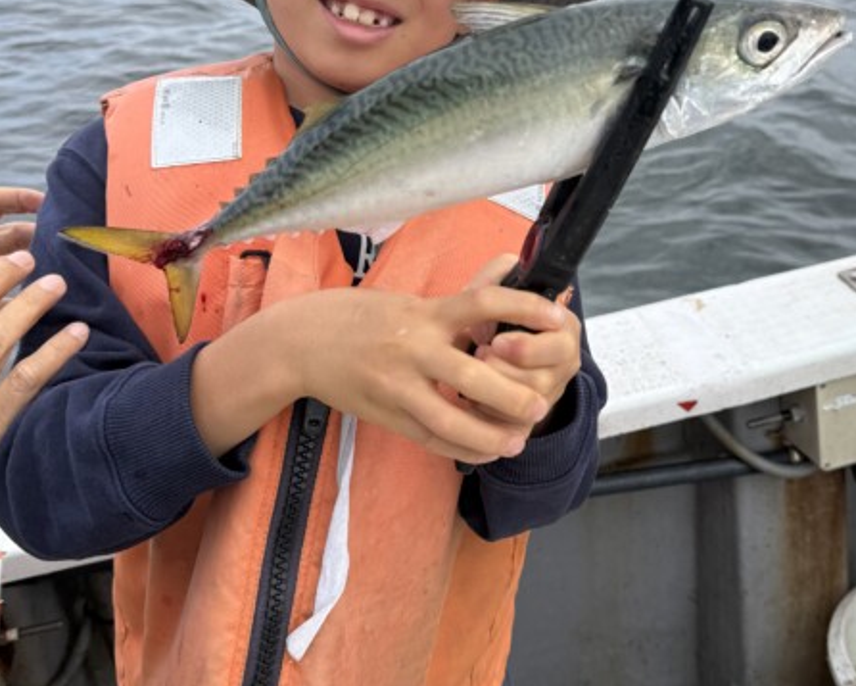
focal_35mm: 42
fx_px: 1064
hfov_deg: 43.4
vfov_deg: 35.4
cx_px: 541
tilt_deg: -25.6
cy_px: 240
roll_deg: -3.4
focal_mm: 6.76
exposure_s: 1/992
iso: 80
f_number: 1.78
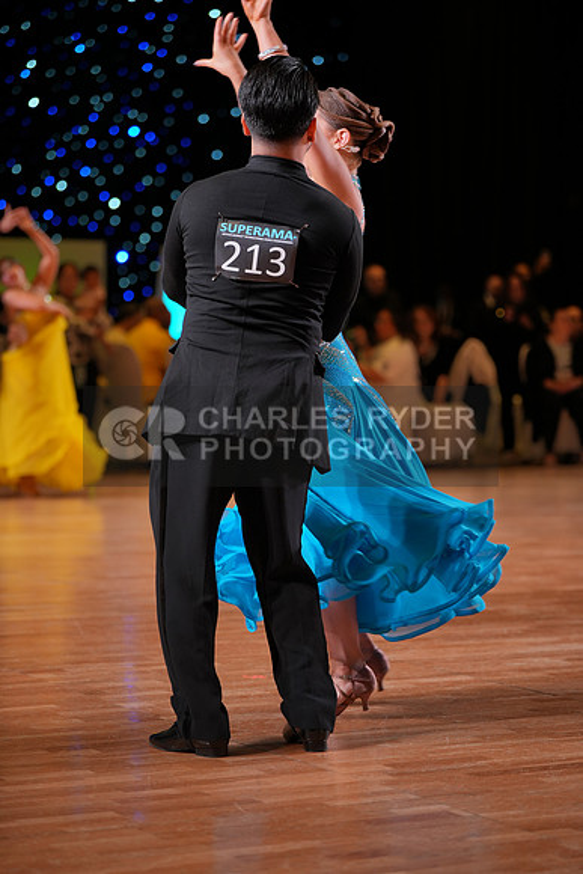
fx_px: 2403
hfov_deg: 13.8
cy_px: 437
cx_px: 292
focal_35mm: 99
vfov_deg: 20.6
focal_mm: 99
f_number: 2.8
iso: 500
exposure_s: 1/320
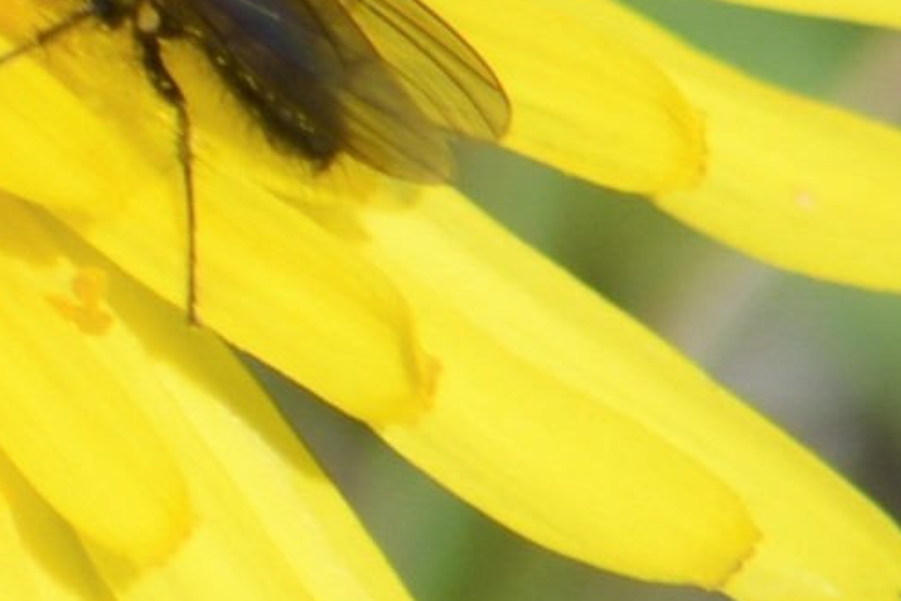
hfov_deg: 2.4
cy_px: 103
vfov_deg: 1.6
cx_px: 125
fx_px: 21804
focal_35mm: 871
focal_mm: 300
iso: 100
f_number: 8
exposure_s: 1/320
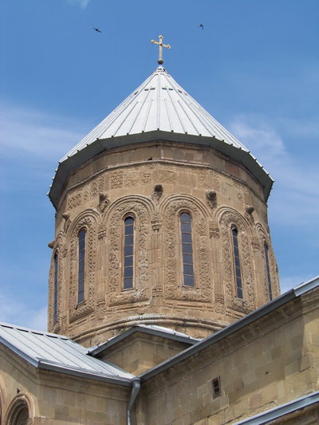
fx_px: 958
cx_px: 160
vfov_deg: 25.0
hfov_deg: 18.9
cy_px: 212
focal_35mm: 78
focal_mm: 13.2
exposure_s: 1/640
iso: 64
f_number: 4.5
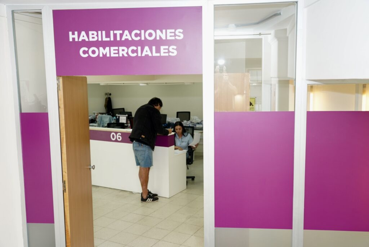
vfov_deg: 38.9
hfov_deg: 55.8
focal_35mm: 34
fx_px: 349
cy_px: 124
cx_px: 184
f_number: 4
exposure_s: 1/160
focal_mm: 34
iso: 800
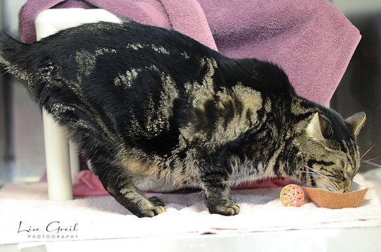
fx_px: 792
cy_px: 126
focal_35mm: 75
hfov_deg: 27.0
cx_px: 190
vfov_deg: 18.1
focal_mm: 50
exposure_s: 1/50
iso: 1600
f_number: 2
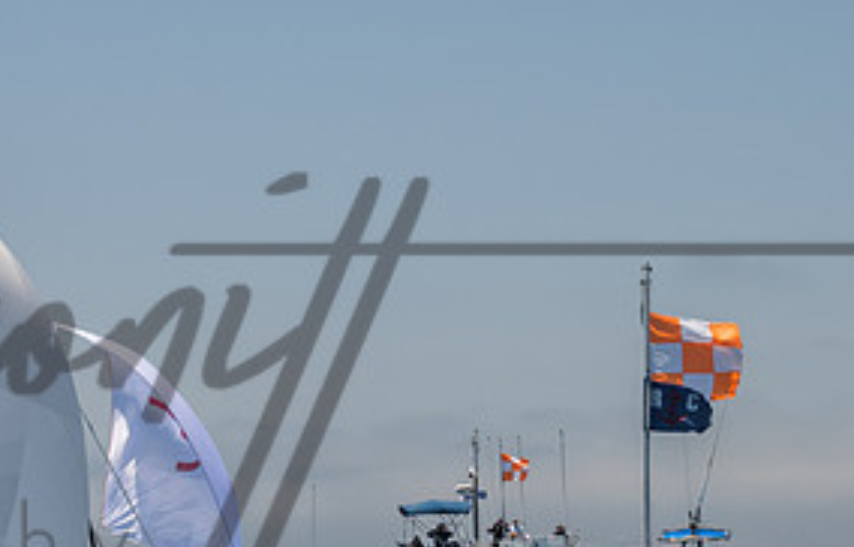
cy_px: 448
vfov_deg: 7.4
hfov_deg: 11.6
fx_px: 4196
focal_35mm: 179
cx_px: 160
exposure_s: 1/640
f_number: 9
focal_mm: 70
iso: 640
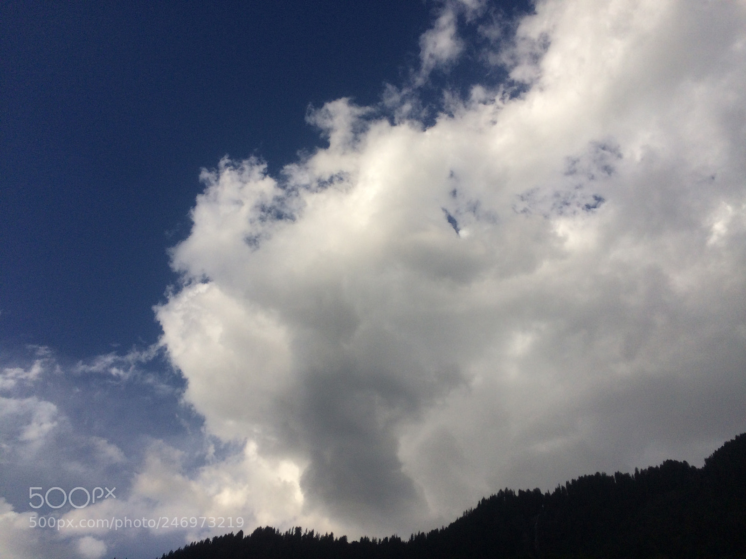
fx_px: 625
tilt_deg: +49.4
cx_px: 373
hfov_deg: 61.7
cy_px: 280
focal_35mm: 29
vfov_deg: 48.2
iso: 32
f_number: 2.2
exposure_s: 1/3165
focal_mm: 4.15
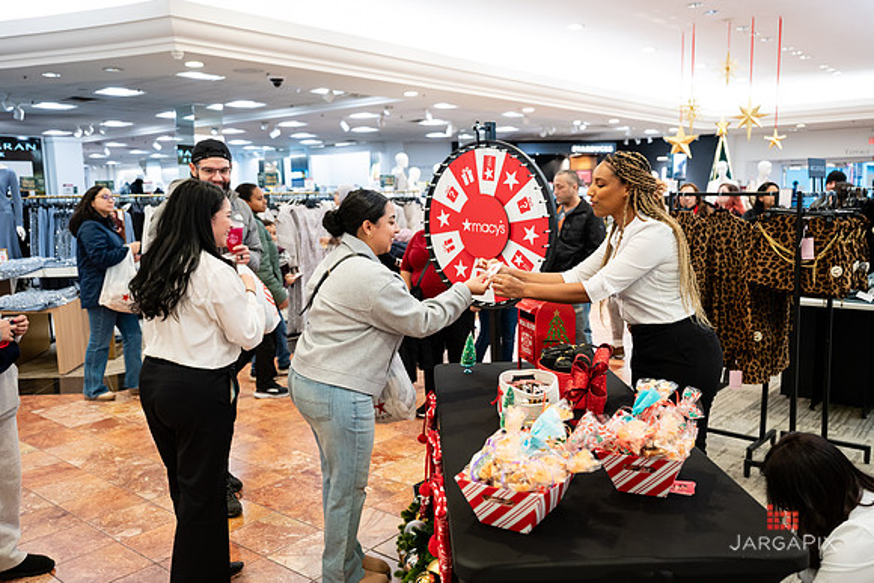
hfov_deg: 60.8
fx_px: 745
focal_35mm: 31
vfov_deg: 42.8
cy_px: 292
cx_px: 437
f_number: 3.2
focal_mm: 30.5
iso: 1000
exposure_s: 1/100
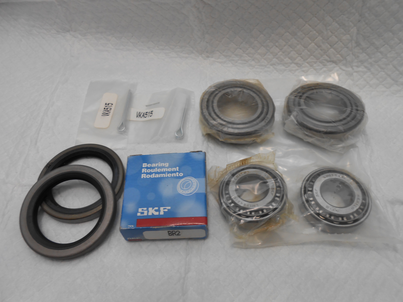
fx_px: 303
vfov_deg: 53.1
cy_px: 151
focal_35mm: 26
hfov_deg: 67.3
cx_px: 202
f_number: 3.5
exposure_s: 1/40
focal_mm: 4.6
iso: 80
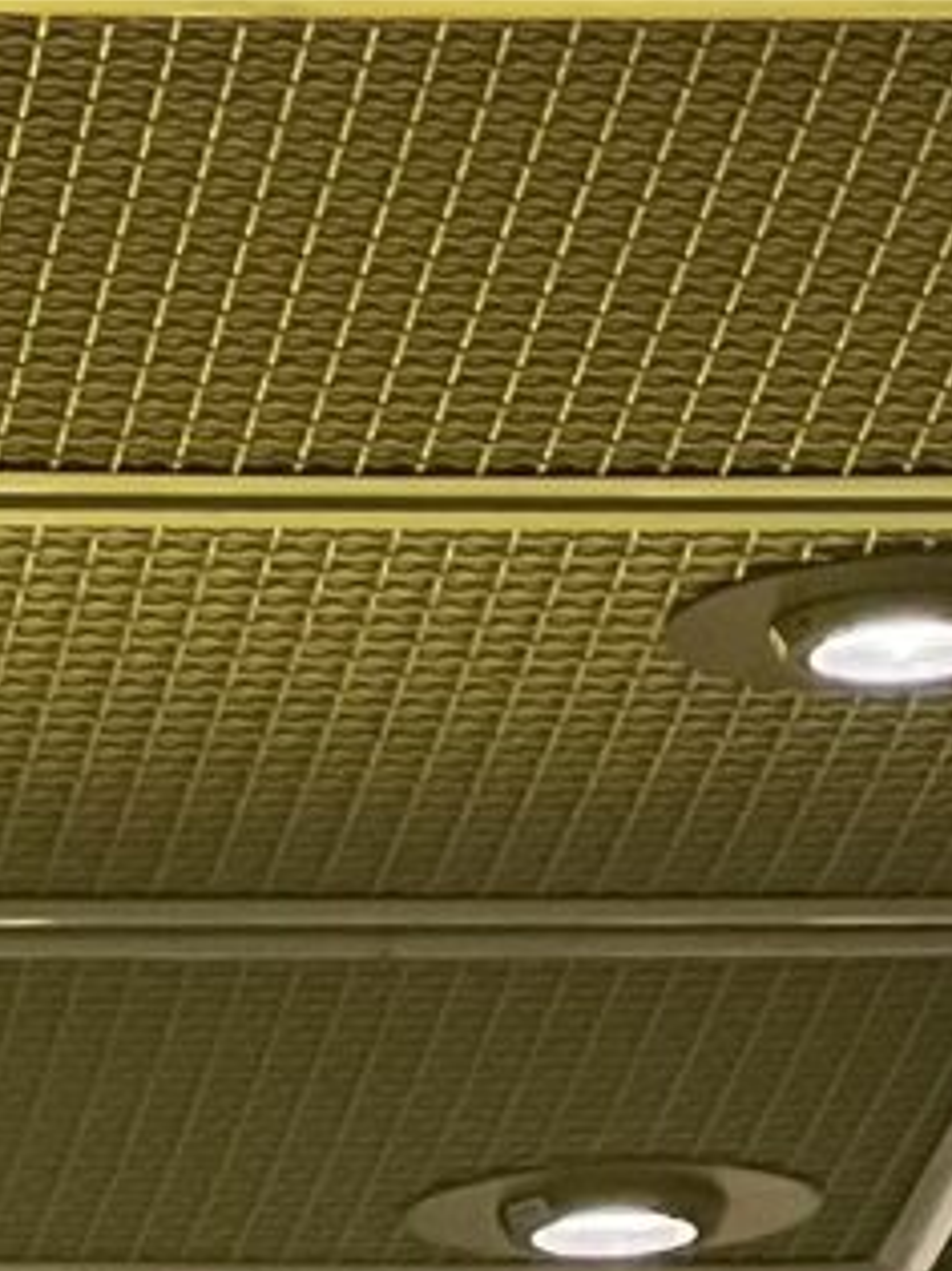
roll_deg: +0.3
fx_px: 17209
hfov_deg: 3.2
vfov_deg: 4.2
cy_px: 2881
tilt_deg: +8.1
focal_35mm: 469
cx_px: -690
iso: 200
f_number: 2.8
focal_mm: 9
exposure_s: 1/65
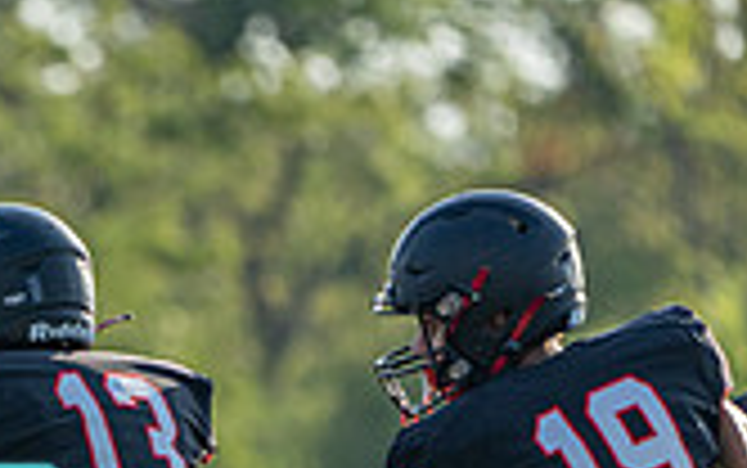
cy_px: 677
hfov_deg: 1.5
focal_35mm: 1422
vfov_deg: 0.9
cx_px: -166
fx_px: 28969
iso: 400
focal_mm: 400
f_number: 5.6
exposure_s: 1/1250
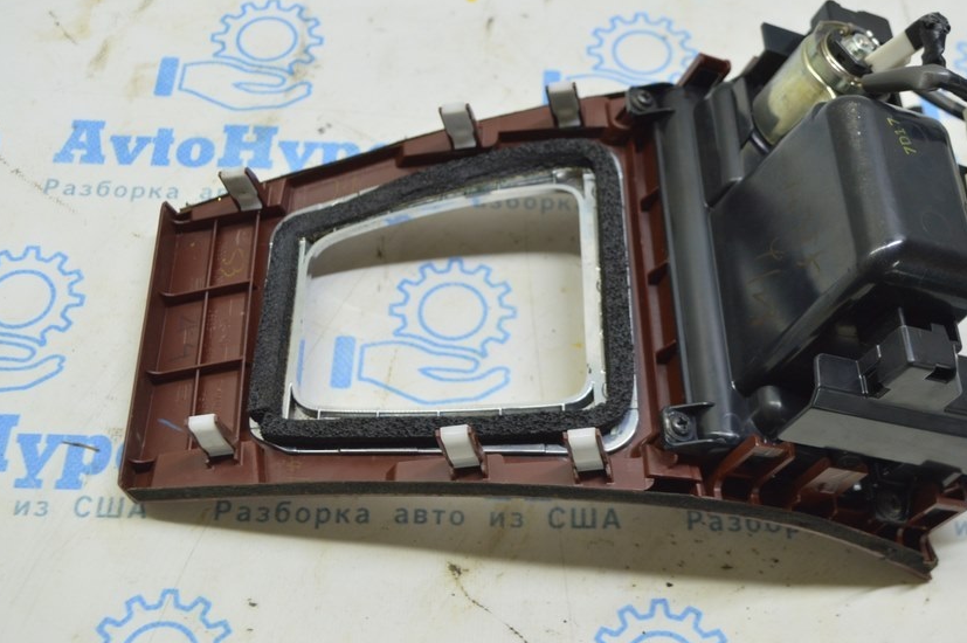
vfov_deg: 25.9
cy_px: 255
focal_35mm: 52
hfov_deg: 38.1
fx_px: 1396
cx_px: 558
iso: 400
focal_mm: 28
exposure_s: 1/20
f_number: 5.6
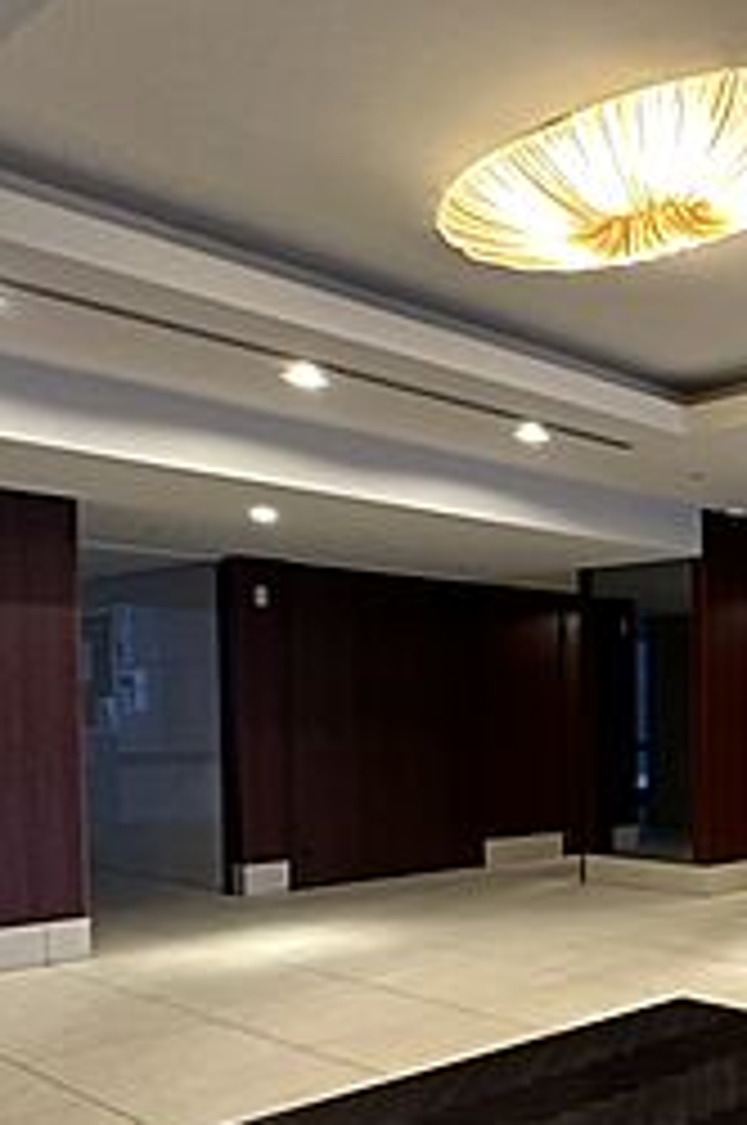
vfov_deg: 53.4
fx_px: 1092
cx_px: 981
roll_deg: -1.2
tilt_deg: -1.6
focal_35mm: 35
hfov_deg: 29.8
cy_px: 756
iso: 500
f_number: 2.2
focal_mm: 2.22
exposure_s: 1/60
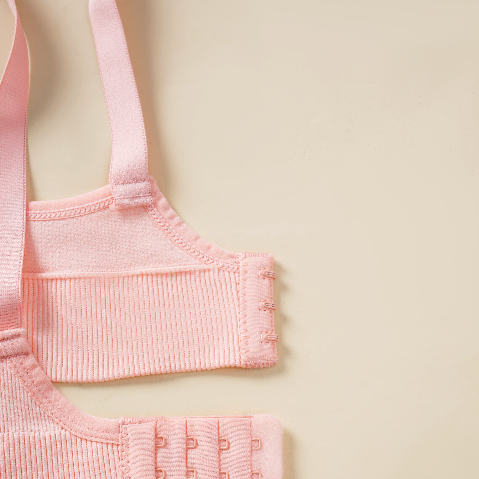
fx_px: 1065
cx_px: 234
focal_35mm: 68
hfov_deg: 25.4
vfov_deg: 25.0
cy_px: 372
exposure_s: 1/125
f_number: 14
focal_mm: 50
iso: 200
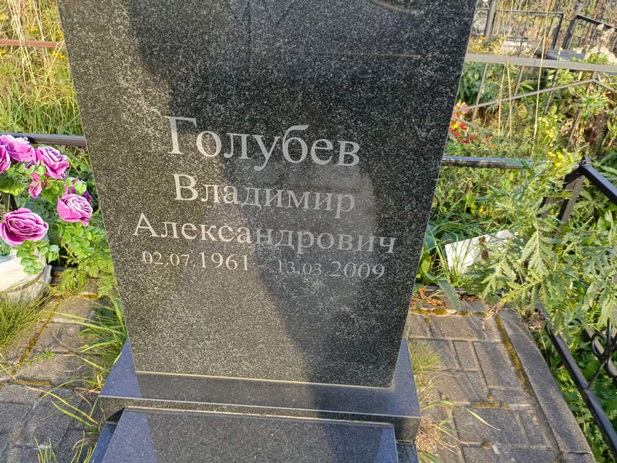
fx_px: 446
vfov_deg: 54.9
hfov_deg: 69.4
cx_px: 308
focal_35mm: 25
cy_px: 232
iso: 108
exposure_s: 1/120
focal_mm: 4.76
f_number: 1.69
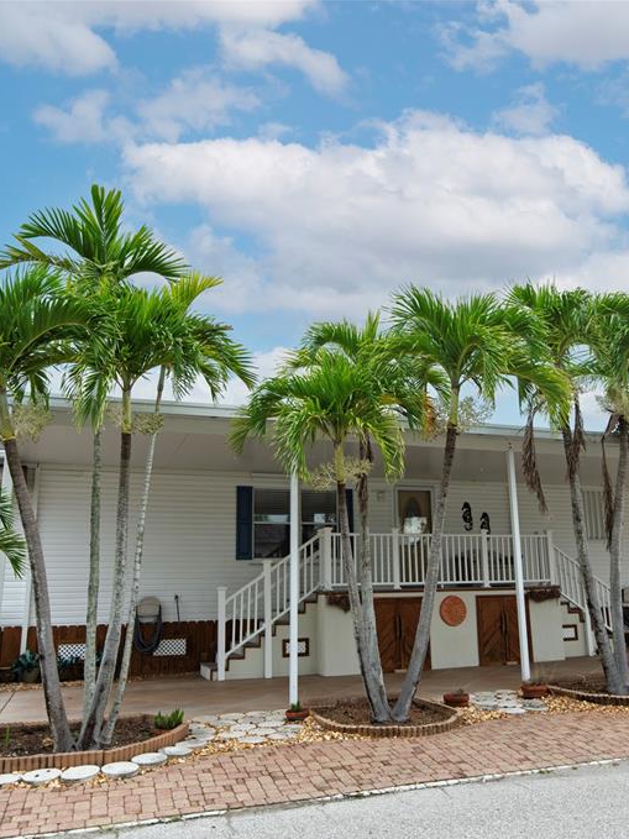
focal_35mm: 29
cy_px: 421
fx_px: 703
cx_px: 362
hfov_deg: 48.1
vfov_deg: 61.7
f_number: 5.6
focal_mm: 20
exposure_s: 1/125
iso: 100
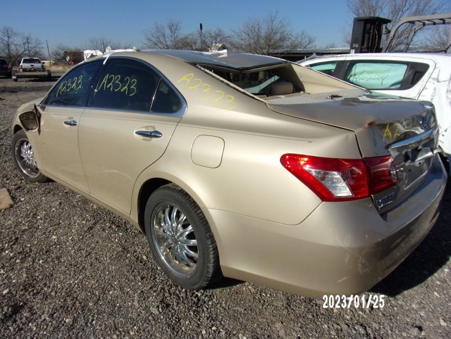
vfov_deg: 56.8
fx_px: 313
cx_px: 226
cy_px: 170
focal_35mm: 24
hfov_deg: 71.6
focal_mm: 4.3
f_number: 10.8
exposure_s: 1/200
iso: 80
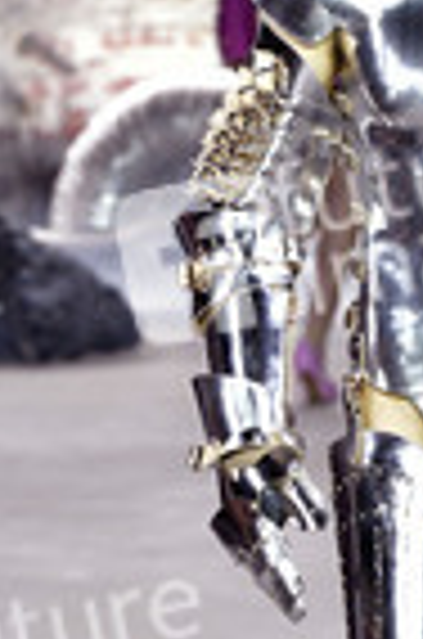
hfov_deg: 2.7
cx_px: 477
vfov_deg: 4.1
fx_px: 8979
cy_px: 464
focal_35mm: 507
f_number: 6.3
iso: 2500
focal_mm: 150
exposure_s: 1/250
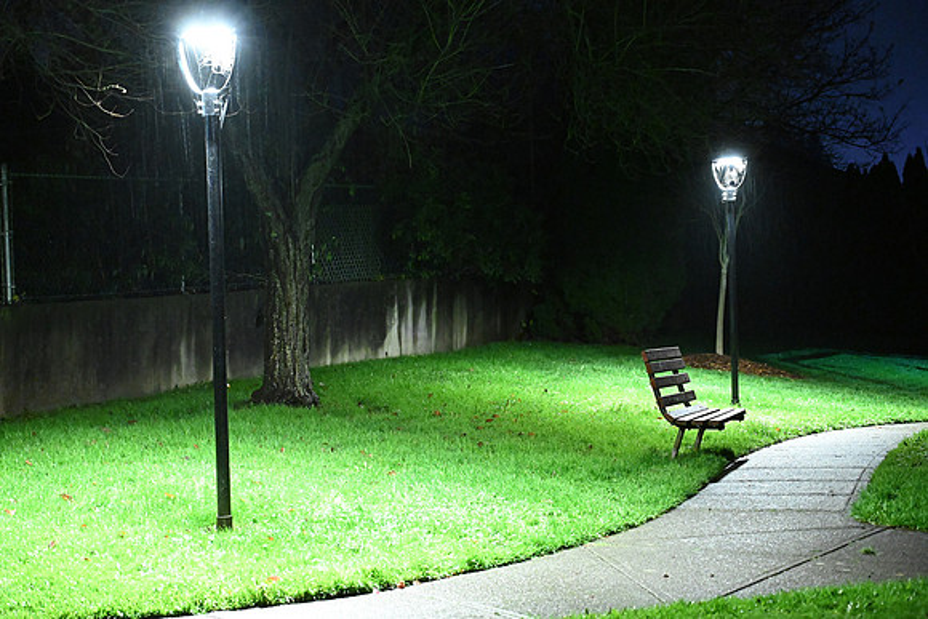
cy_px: 310
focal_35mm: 60
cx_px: 464
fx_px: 1547
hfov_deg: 33.4
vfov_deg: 22.6
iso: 14400
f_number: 4.5
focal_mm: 60
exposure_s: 1/13
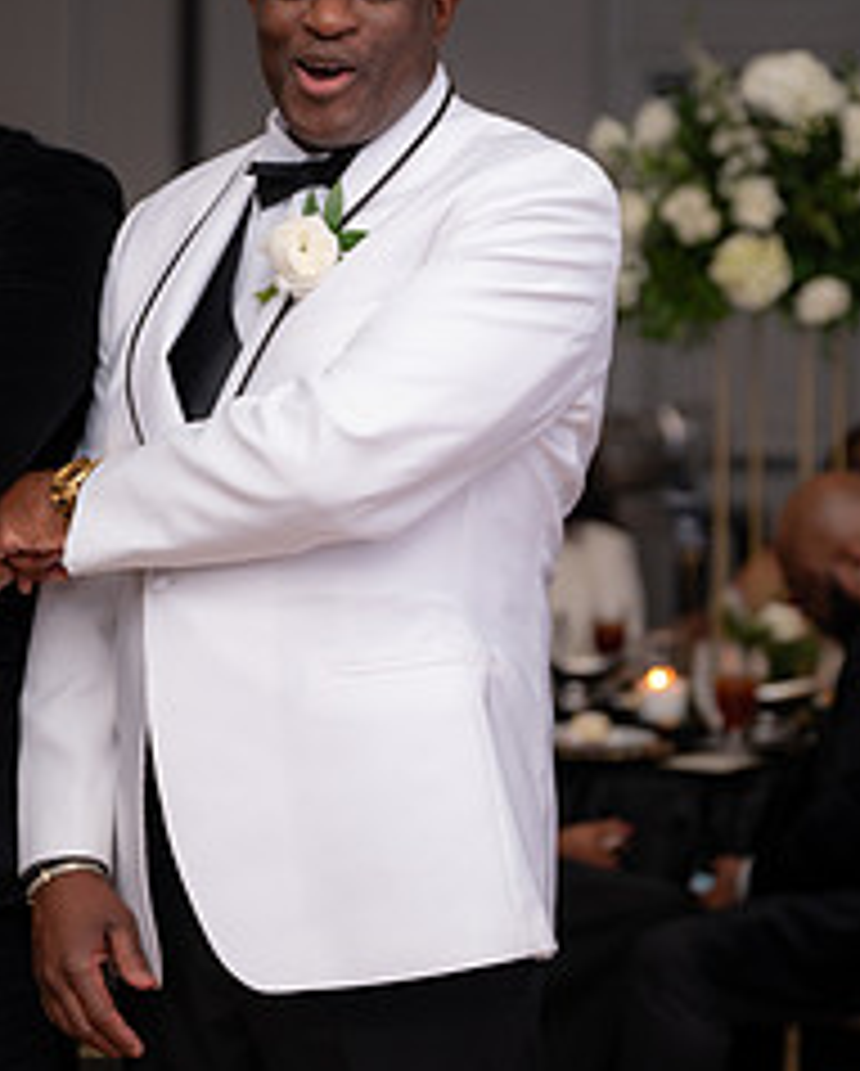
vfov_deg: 15.5
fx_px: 3938
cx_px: 416
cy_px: 558
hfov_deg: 12.5
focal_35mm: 124
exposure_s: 1/250
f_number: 2.8
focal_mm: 70
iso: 1250
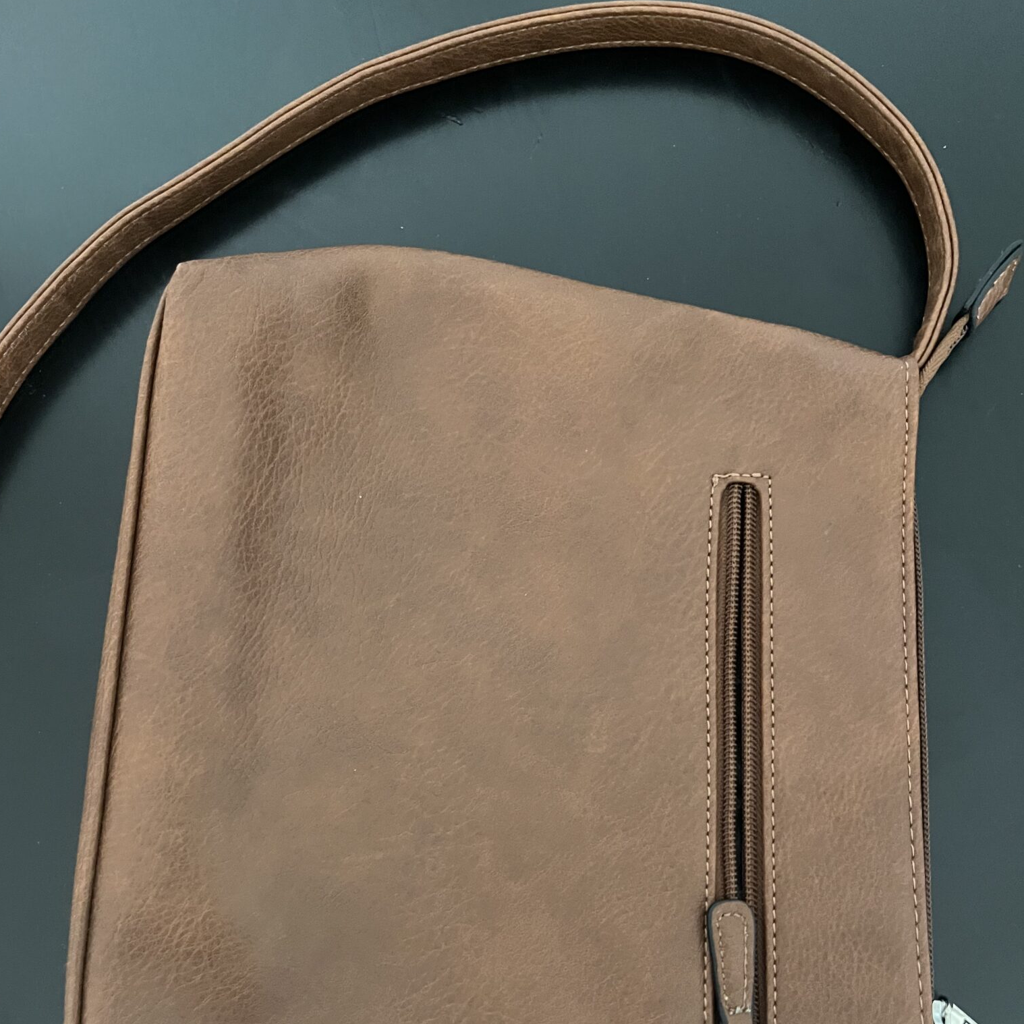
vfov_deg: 51.7
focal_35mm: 31
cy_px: 671
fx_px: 1038
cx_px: 509
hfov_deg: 52.5
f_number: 1.6
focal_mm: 5.1
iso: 640
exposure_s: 1/30
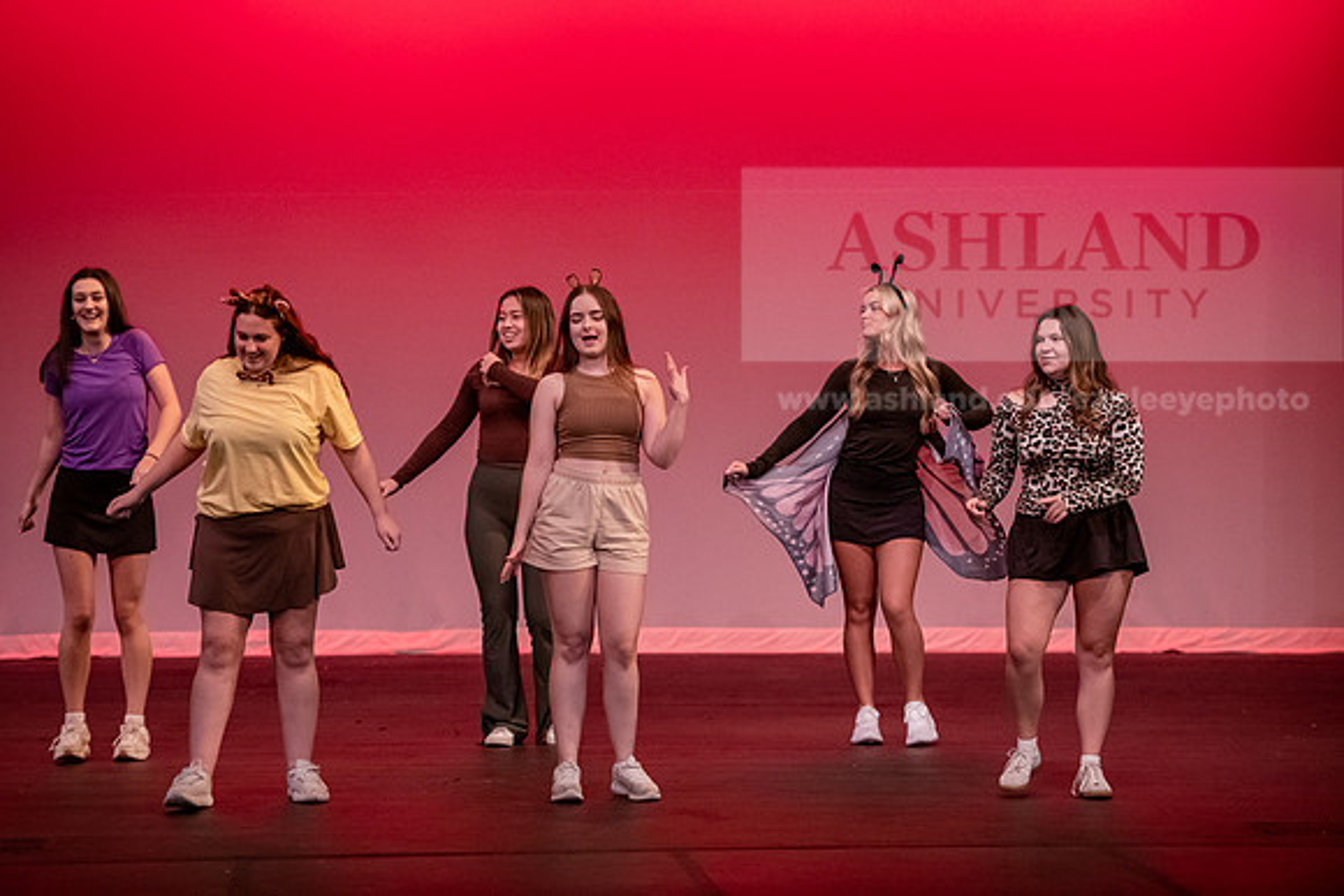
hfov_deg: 17.1
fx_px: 4481
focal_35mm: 120
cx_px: 672
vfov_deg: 11.4
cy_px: 448
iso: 4000
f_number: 3.2
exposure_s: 1/320
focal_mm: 120
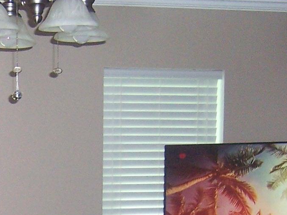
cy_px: 362
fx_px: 928
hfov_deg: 16.7
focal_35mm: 112
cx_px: -67
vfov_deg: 12.3
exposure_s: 1/60
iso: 140
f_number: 2.8
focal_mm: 5.5
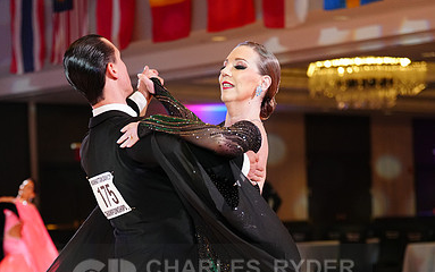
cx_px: 216
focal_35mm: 108
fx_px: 1281
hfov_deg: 19.3
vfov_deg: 12.0
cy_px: 282
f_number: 2.8
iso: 2500
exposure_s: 1/500
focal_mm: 70
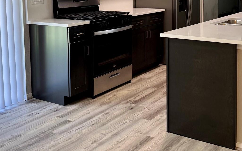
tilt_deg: -6.6
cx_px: 159
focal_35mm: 51
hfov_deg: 39.2
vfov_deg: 24.4
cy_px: 9
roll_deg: -0.3
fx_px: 336
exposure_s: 1/120
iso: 100
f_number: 1.78
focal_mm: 6.76
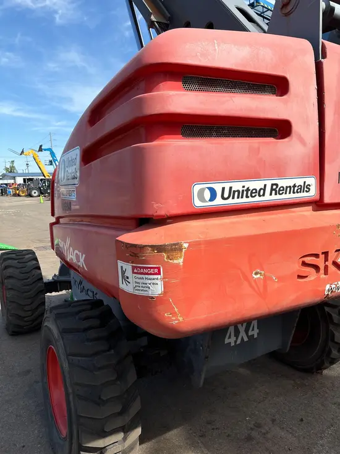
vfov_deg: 67.3
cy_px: 227
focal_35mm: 26
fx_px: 340
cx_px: 170
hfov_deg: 53.1
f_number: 1.6
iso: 50
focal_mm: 5.96
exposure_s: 1/2105
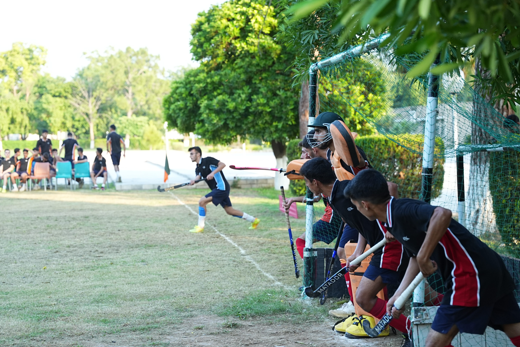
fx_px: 1230
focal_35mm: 85
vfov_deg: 16.0
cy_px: 227
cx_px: 228
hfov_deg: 23.9
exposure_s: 1/1250
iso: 1000
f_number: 2.8
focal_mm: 61.1
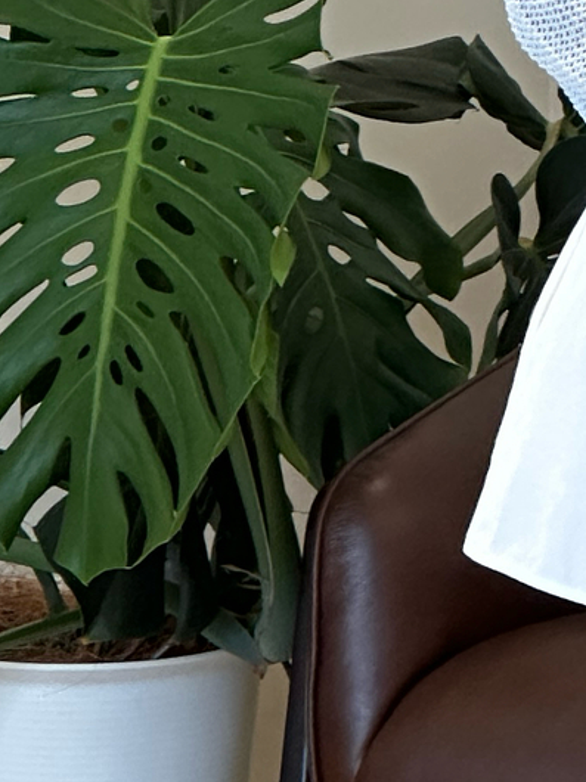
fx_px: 7884
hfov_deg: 4.2
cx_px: 989
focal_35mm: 349
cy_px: 314
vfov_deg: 5.7
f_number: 2.8
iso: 100
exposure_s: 1/99
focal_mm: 9
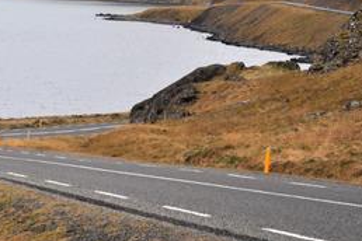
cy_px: -22
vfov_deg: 6.3
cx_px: -38
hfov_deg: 9.4
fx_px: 2172
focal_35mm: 216
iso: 200
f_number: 6.3
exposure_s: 1/160
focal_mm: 62
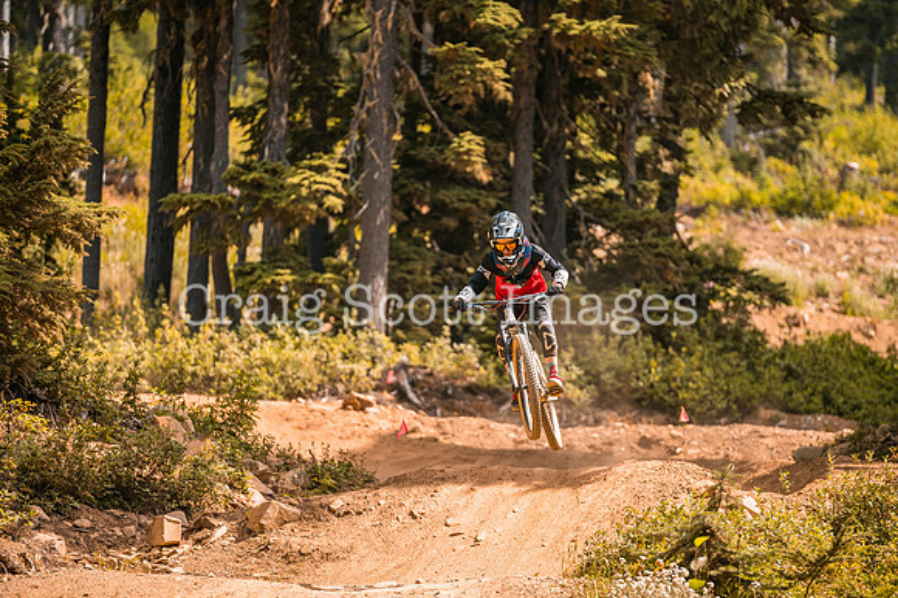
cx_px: 449
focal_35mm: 200
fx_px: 4986
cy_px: 299
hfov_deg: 10.3
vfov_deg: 6.9
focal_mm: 200
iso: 200
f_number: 2.8
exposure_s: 1/1600
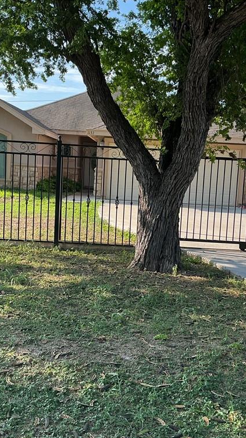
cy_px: 222
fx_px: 499
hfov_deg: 27.7
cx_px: 134
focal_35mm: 43
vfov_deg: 47.4
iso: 25
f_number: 1.8
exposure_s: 1/504
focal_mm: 3
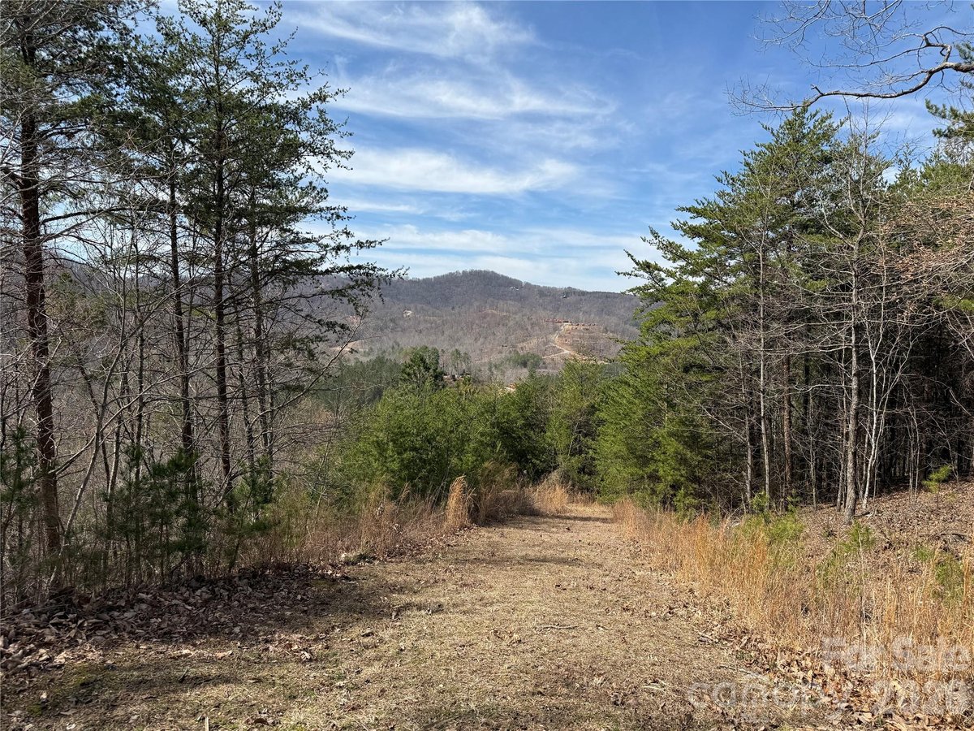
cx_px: 487
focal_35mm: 24
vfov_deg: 56.8
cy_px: 366
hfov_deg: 71.6
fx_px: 675
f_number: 1.78
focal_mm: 6.76
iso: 80
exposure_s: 1/4167
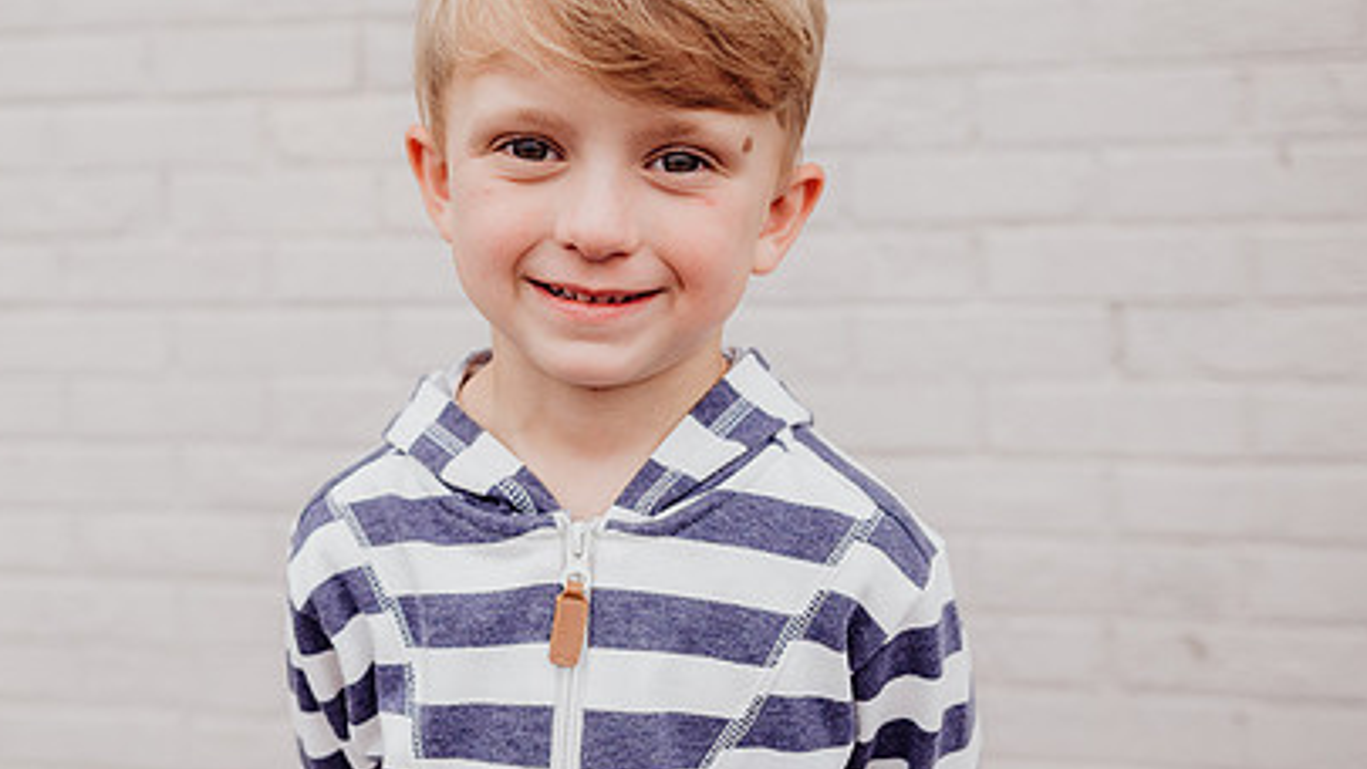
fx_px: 1305
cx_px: 496
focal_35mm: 36
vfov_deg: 32.6
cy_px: 272
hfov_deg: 54.5
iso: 200
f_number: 2.5
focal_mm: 24
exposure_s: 1/200
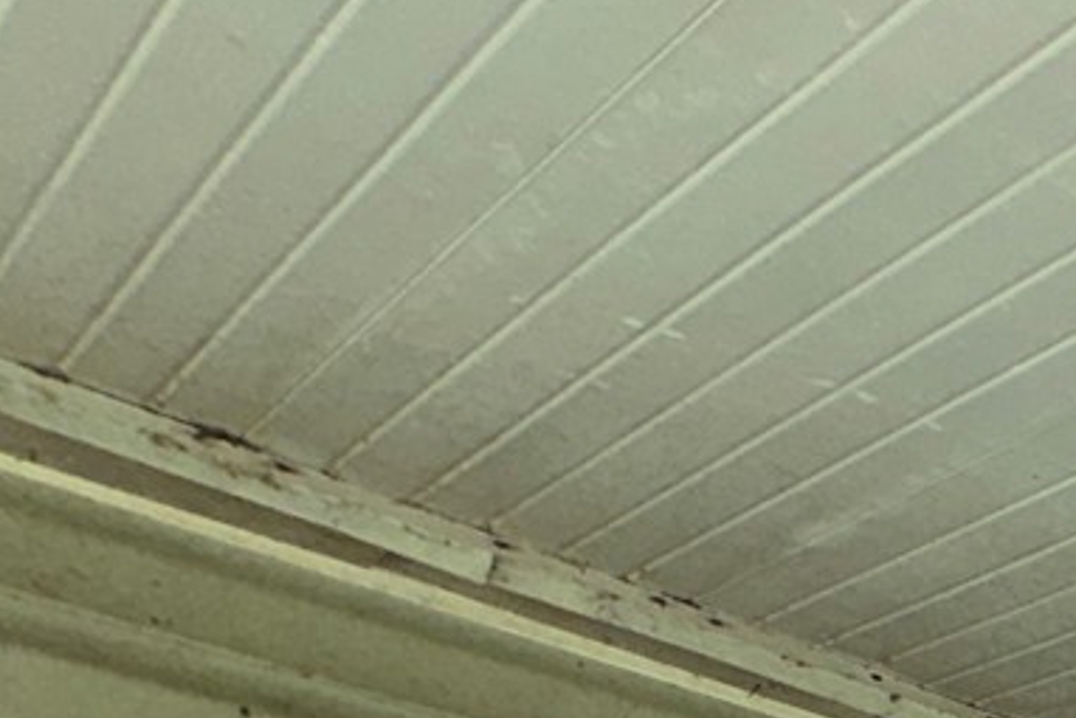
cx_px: 2051
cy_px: 1537
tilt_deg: -1.1
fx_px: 1824
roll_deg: -0.9
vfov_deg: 15.9
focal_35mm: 61
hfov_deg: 20.2
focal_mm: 2.22
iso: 20
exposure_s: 1/137
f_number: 2.2
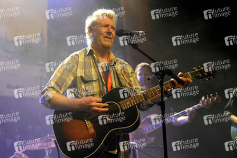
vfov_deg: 28.1
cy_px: 79
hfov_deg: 41.1
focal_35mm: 48
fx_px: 316
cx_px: 118
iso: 1600
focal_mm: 48
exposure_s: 1/200
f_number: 3.2
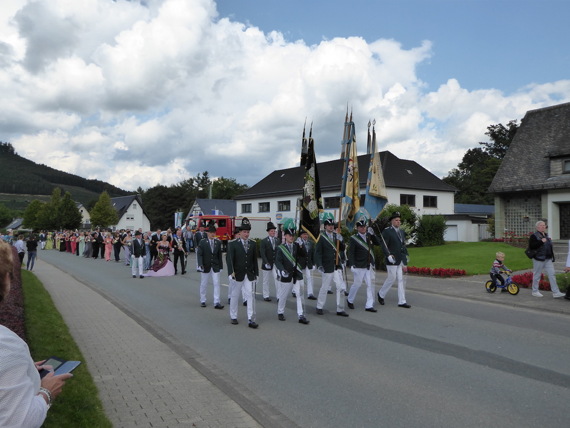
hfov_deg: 61.7
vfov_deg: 48.2
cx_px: 285
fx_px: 478
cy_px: 214
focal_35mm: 29
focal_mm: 5
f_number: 3.5
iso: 160
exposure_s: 1/1300
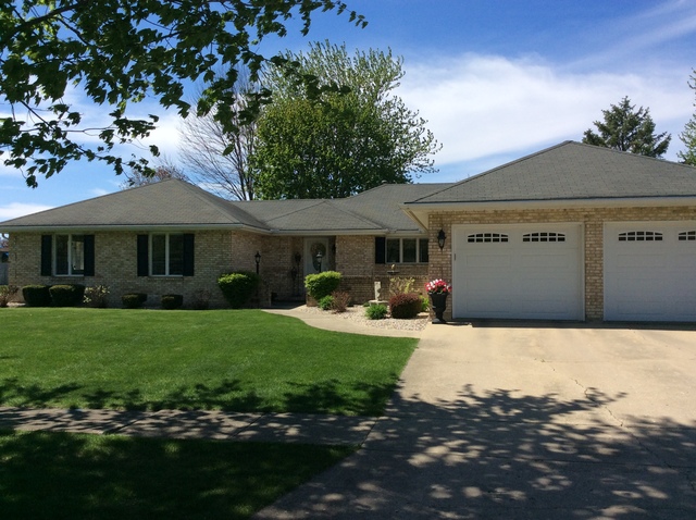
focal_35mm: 32
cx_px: 348
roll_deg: +0.9
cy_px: 260
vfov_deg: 44.1
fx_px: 642
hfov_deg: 56.9
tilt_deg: +1.9
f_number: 2.4
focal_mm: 3.3
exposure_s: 1/1845
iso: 32
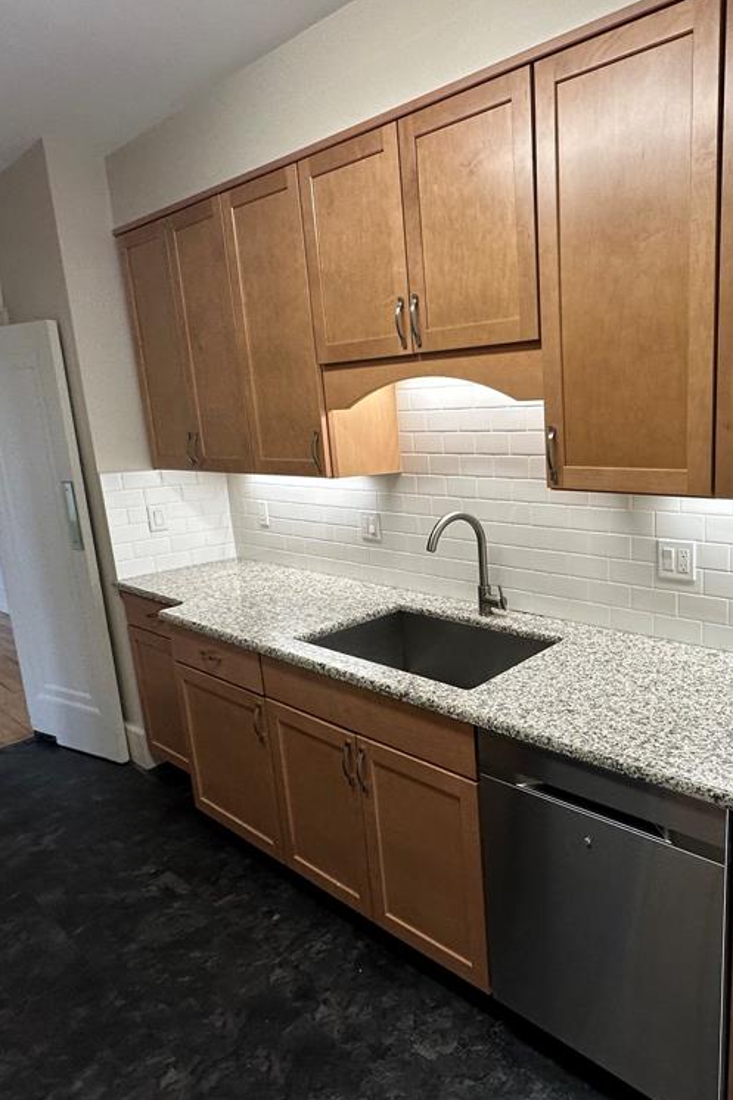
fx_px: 611
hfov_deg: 57.3
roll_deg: +0.5
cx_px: 587
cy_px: 538
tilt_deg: -9.8
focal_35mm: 20
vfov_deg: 84.0
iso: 100
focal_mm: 2.22
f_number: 2.2
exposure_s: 1/120
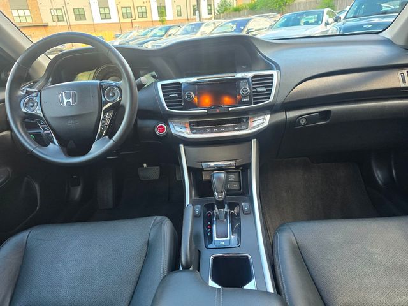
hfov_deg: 73.9
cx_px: 204
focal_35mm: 23
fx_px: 271
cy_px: 153
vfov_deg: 58.9
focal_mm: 6.3
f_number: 1.7
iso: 160
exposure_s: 1/120
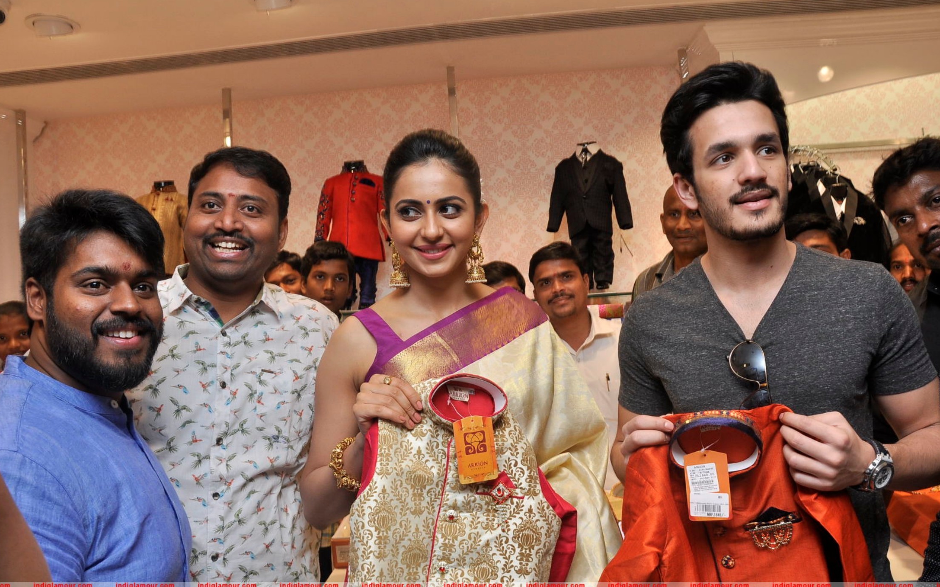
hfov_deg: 66.5
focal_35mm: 28
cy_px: 282
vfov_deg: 44.5
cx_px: 473
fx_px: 717
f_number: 8
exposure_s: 1/125
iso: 400
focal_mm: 18
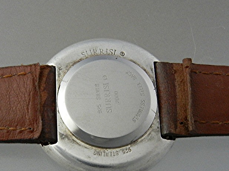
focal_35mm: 86
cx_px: 89
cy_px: 110
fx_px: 569
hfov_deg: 22.7
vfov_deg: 17.1
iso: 400
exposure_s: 1/27
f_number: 3.9
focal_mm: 9.3
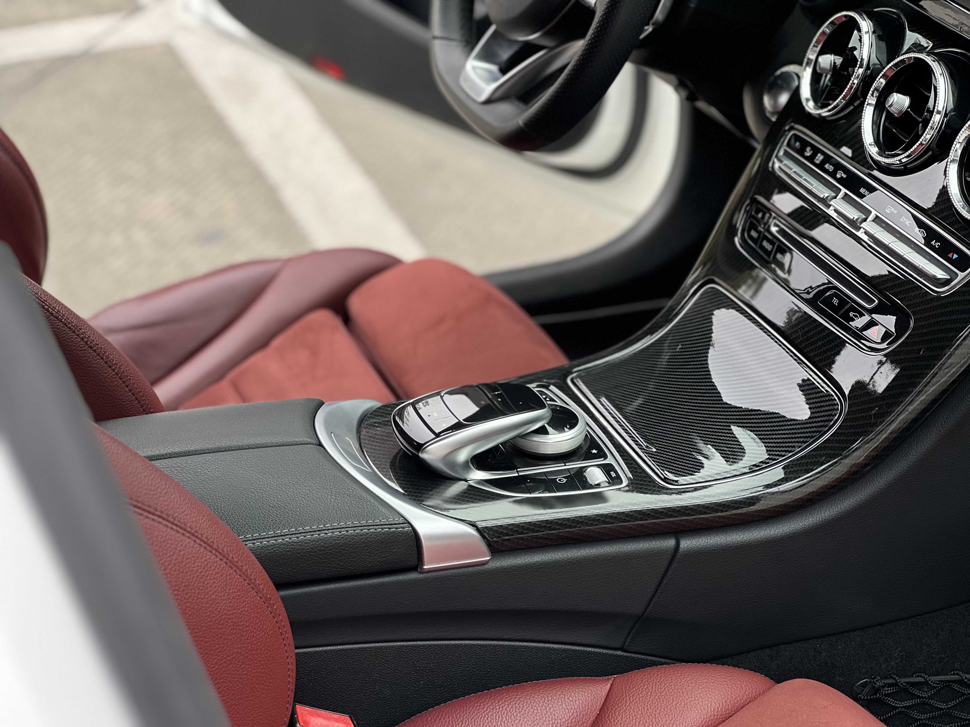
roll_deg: +1.2
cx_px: 485
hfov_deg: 25.3
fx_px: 2158
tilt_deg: -28.2
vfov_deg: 19.1
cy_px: 364
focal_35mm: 77
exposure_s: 1/121
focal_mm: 9
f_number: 2.8
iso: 50
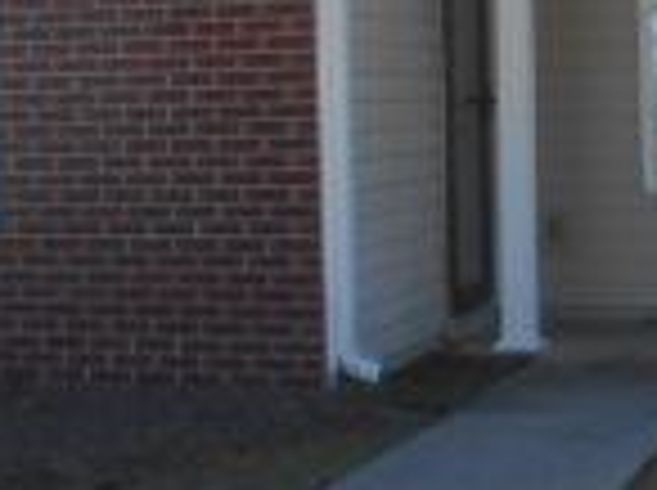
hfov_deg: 17.0
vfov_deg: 12.9
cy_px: 139
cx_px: 58
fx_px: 2160
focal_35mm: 114
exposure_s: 1/250
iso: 80
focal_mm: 4.6
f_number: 3.5
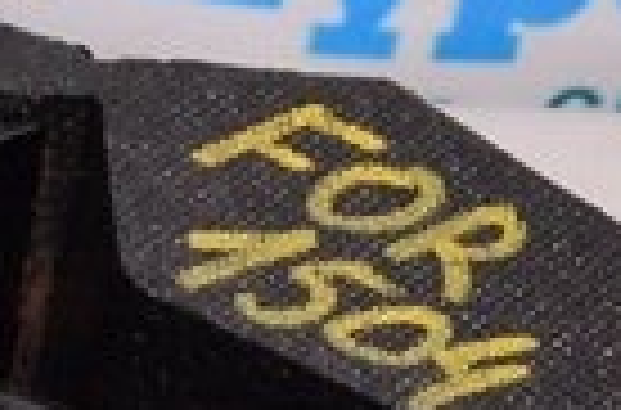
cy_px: 1138
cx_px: -544
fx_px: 4607
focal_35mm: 268
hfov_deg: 7.5
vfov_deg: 4.9
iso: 1600
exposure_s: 1/200
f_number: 8
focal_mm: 24
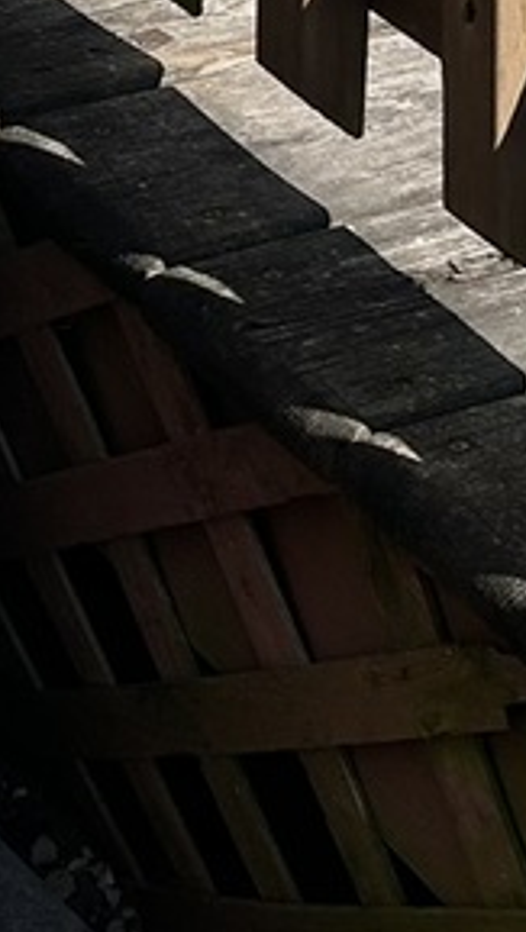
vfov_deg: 15.0
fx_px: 3489
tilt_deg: -29.1
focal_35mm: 141
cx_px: -239
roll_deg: +2.3
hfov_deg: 8.4
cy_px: 16
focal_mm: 5.7
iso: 50
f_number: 1.5
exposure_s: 1/4115
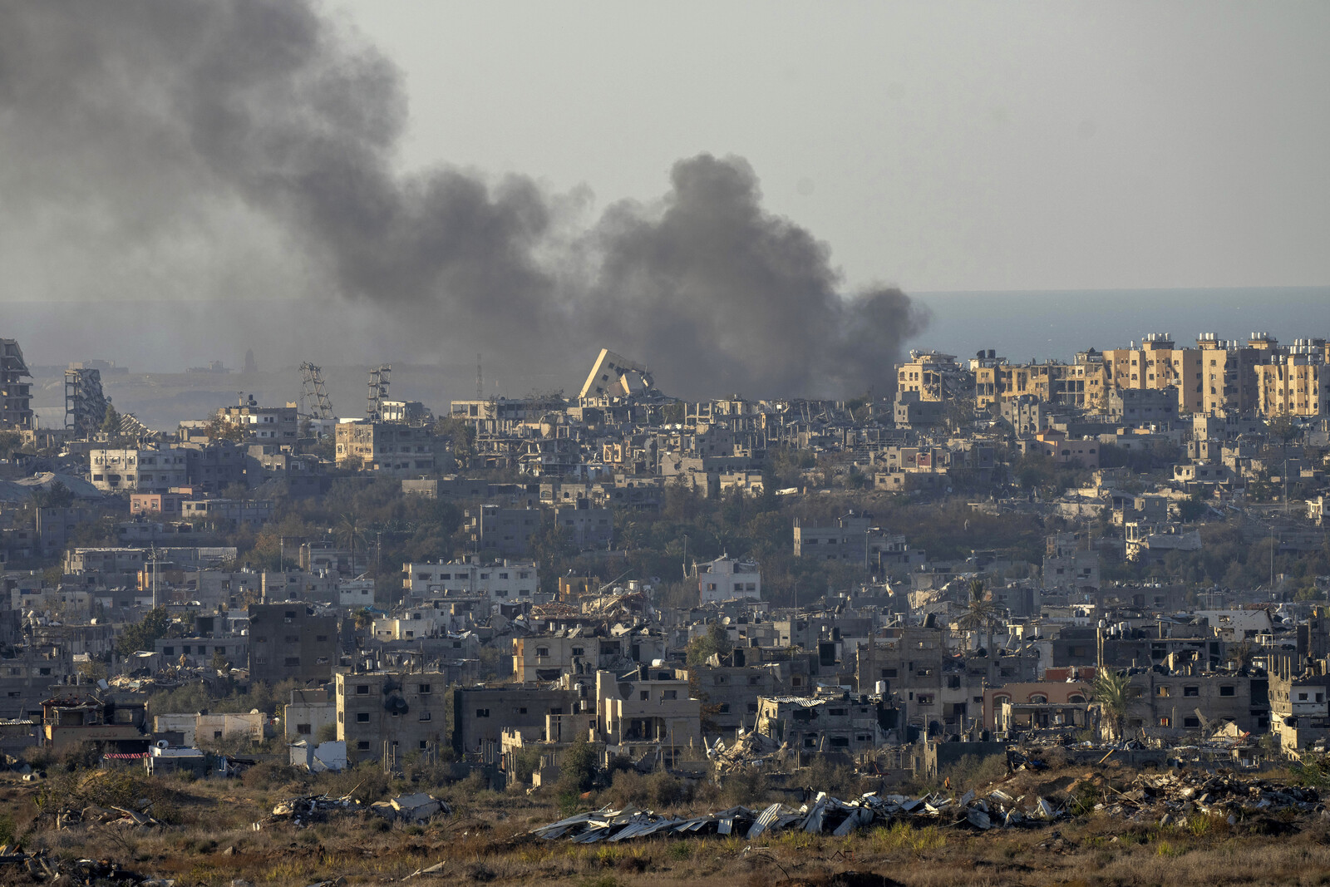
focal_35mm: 600
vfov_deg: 2.3
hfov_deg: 3.4
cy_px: 444
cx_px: 665
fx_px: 22167
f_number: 7.1
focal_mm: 600
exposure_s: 1/800
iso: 200
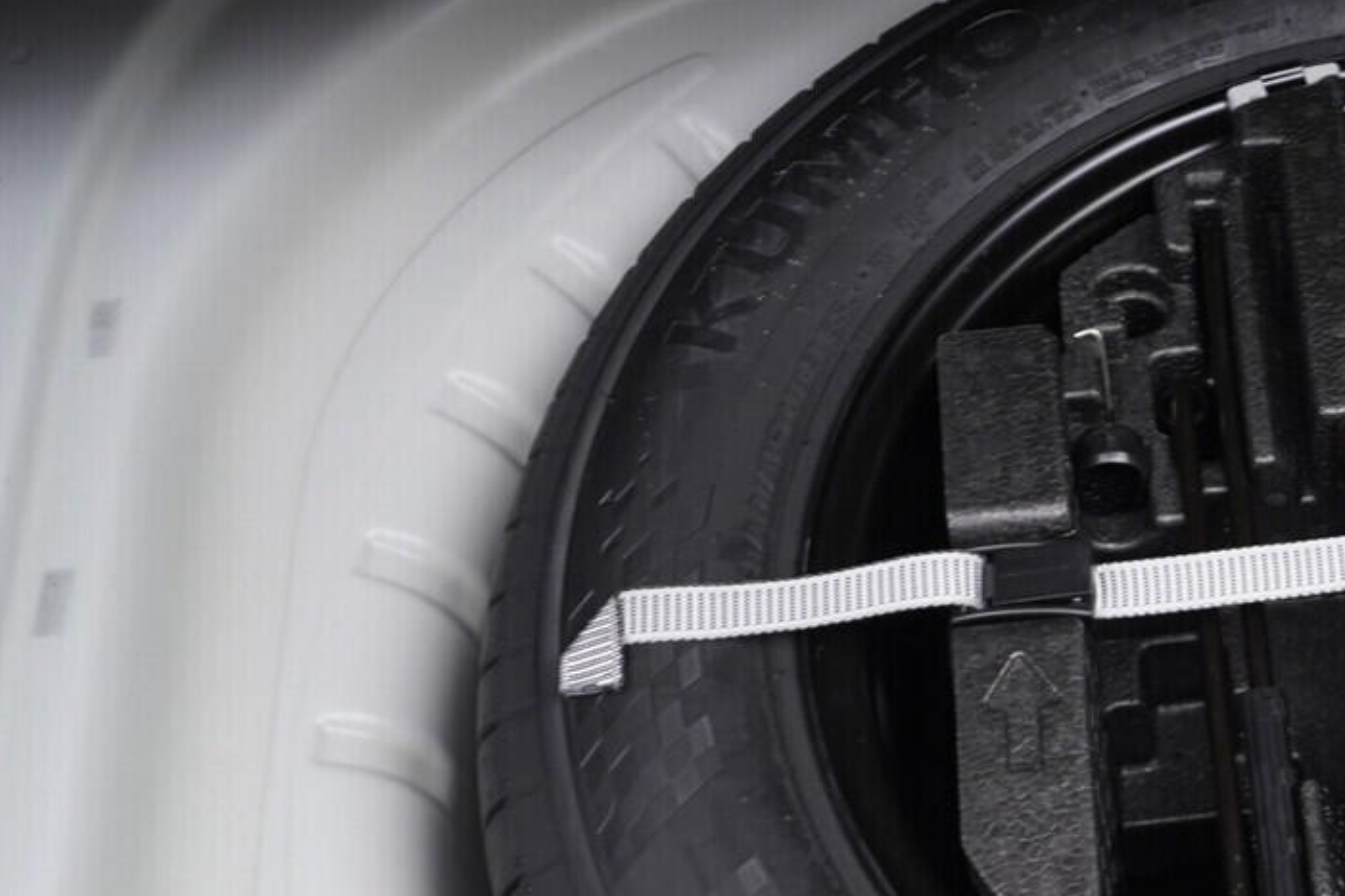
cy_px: 635
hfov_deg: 25.9
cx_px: 1360
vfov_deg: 18.3
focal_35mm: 74
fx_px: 2764
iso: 200
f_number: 2.8
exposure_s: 1/40
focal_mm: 24
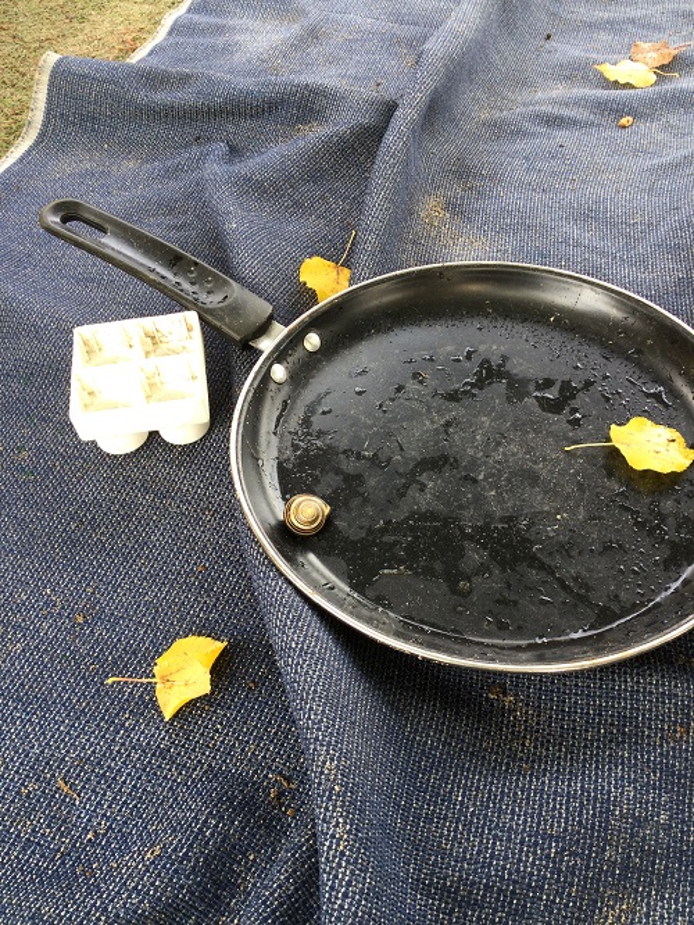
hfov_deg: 45.5
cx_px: 347
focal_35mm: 31
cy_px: 462
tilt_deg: -47.6
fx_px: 828
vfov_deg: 58.3
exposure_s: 1/60
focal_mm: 3.3
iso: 25
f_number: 2.4
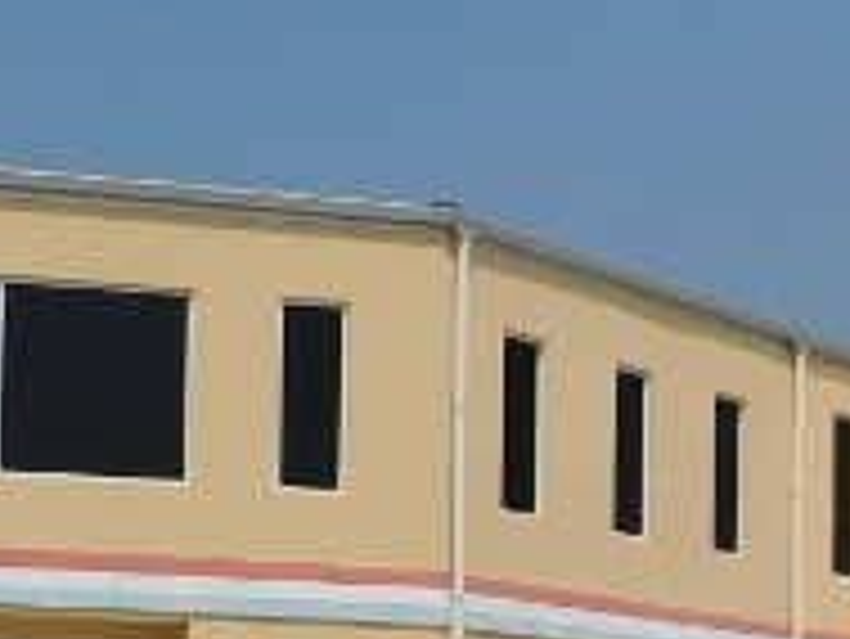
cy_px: 752
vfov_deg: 18.0
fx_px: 1917
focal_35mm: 78
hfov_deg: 24.4
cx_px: 103
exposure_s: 1/1000
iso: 125
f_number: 6
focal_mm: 4
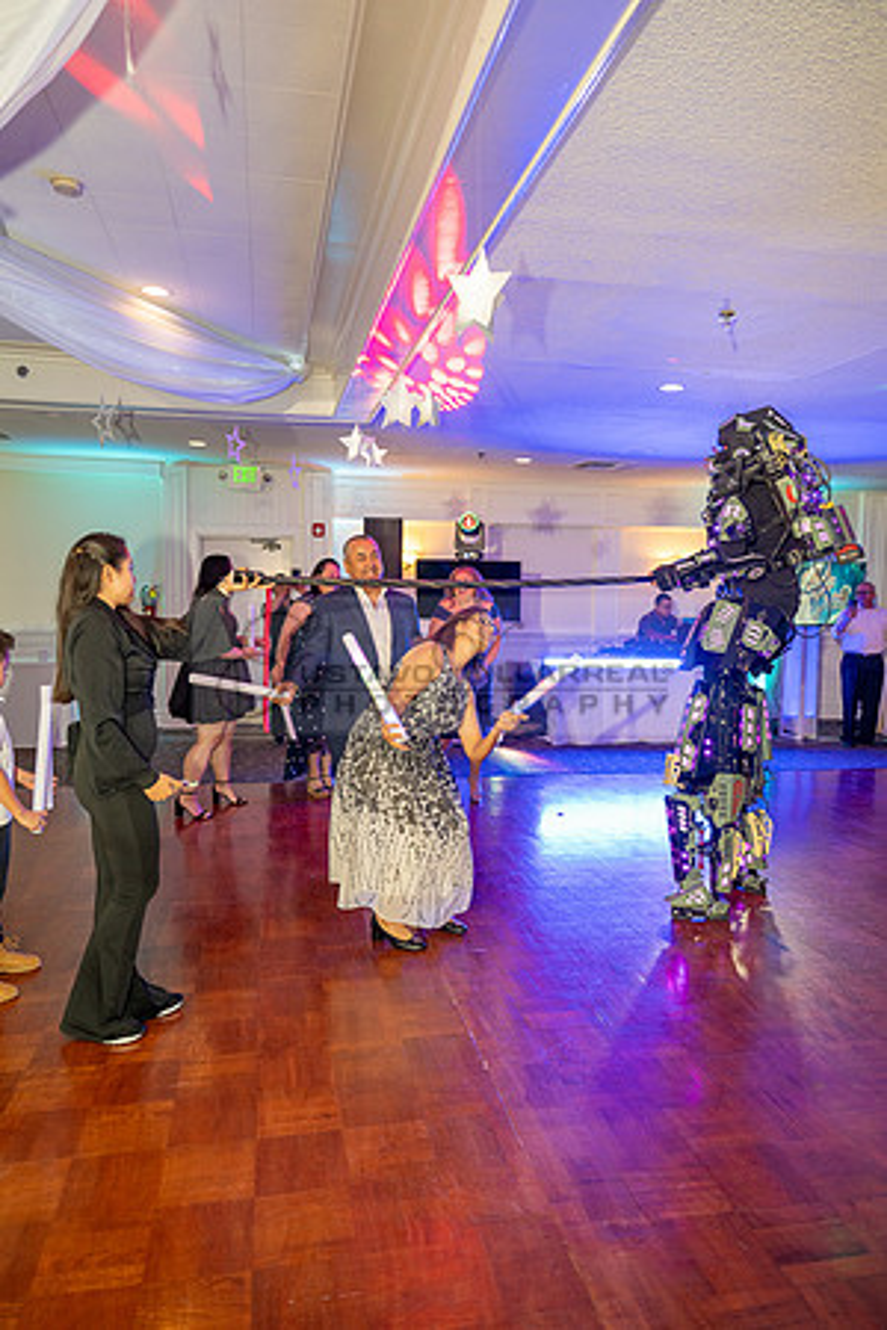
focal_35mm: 24
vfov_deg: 73.7
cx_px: 444
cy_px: 665
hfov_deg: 53.1
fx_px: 887
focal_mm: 24
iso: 1250
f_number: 2.8
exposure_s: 1/200
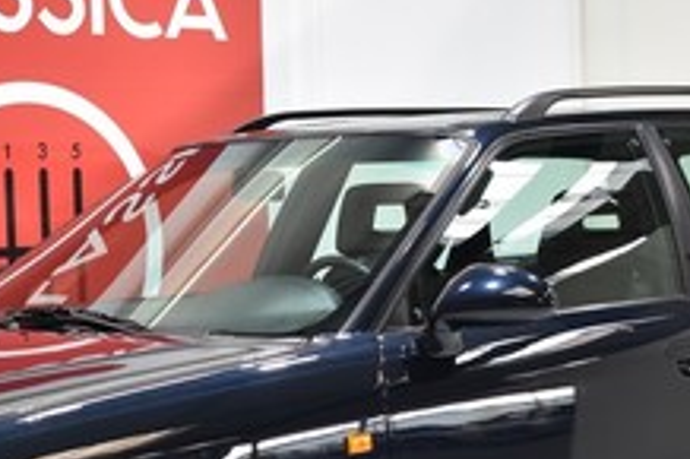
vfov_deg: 13.2
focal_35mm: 102
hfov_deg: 19.9
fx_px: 1958
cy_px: 419
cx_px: 244
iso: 100
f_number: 4
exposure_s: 1/20
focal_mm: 27
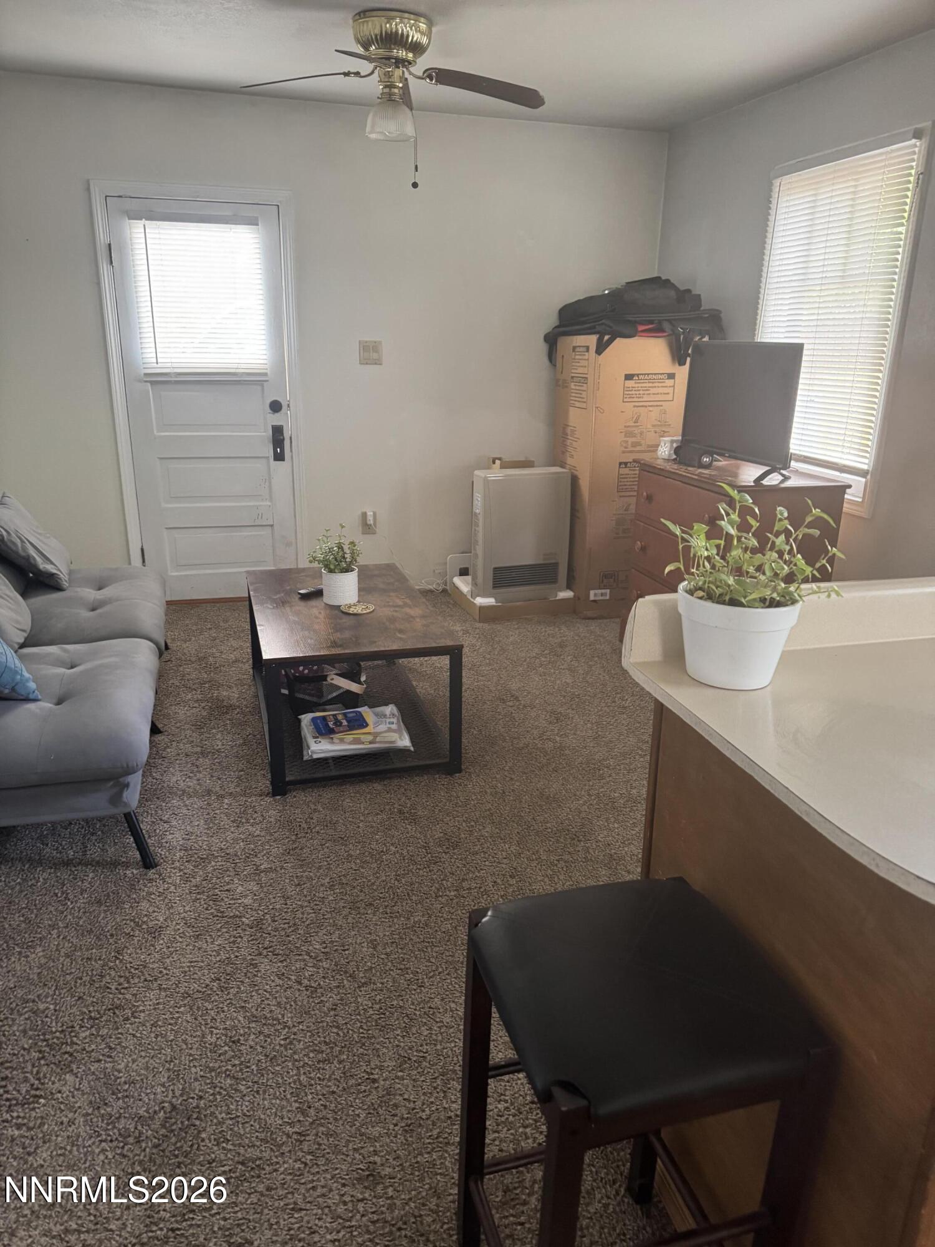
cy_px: 624
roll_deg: +0.5
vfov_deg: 71.6
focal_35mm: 24
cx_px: 468
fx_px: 864
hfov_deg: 56.8
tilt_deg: -17.1
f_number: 1.78
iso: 640
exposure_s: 1/60
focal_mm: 6.76
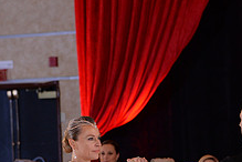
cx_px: 211
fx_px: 2137
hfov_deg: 6.5
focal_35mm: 318
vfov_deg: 4.3
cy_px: 222
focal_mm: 120
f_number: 5.6
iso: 1600
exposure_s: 1/250
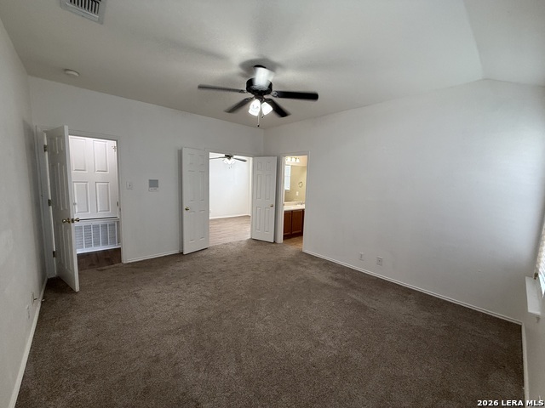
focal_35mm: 14
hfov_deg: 102.1
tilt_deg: -5.9
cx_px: 272
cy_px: 204
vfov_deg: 85.7
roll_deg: -1.7
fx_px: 220
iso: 250
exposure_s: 1/120
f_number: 2.2
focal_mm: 2.22
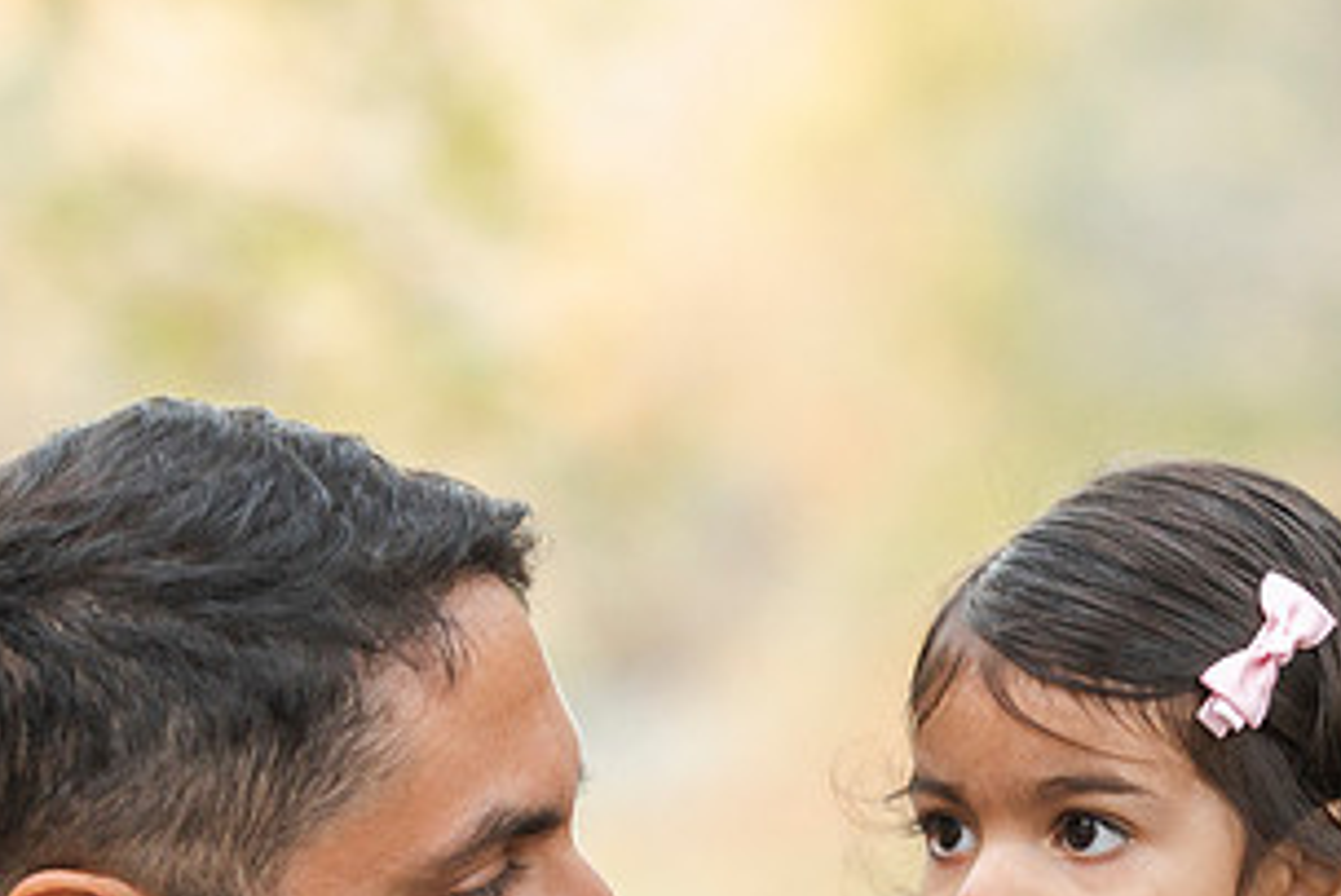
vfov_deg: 7.3
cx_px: 812
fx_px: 6969
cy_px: 770
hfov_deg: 11.0
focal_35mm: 187
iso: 2000
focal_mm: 98
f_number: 3.2
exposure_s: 1/80
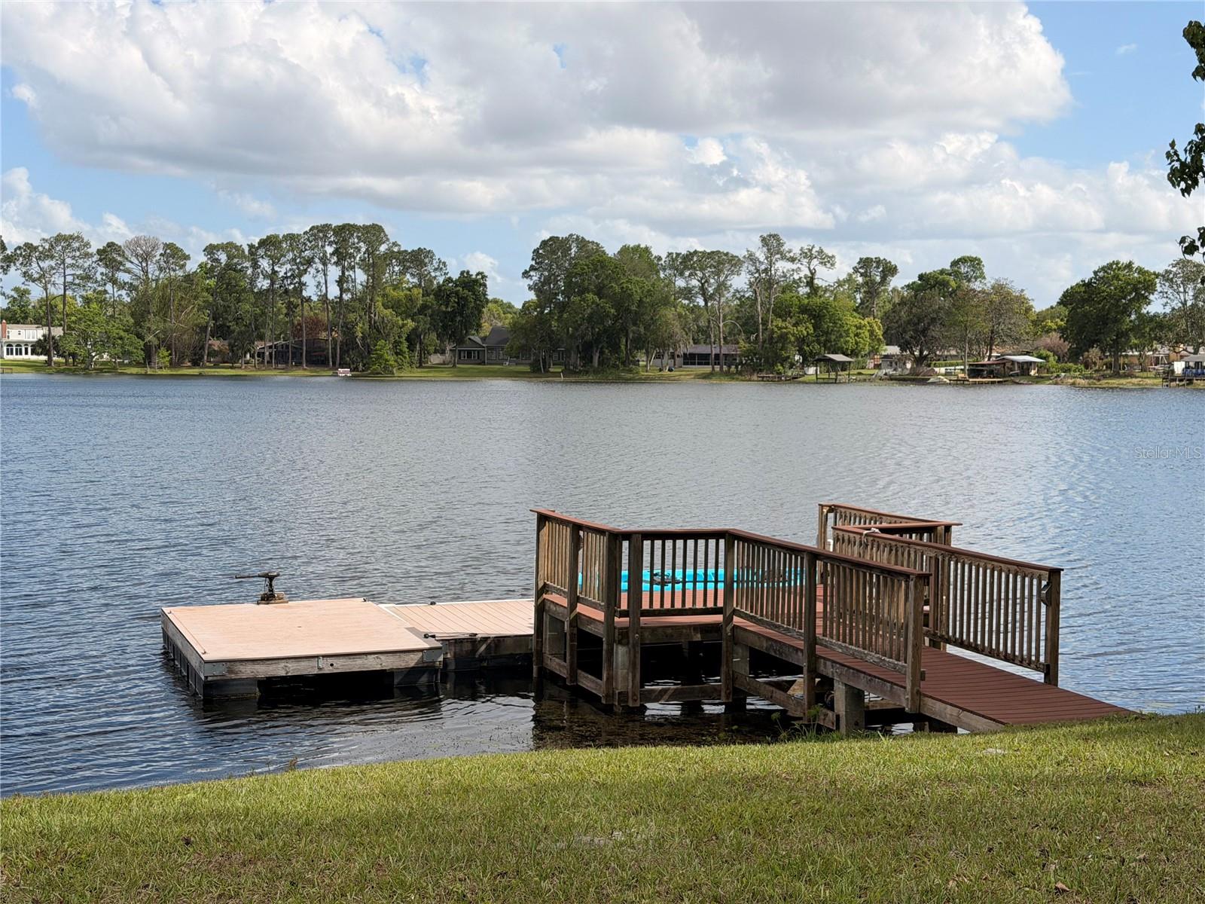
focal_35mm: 48
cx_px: 602
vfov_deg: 30.3
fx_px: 1671
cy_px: 452
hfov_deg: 39.7
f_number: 1.78
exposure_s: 1/5587
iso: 64
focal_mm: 6.76
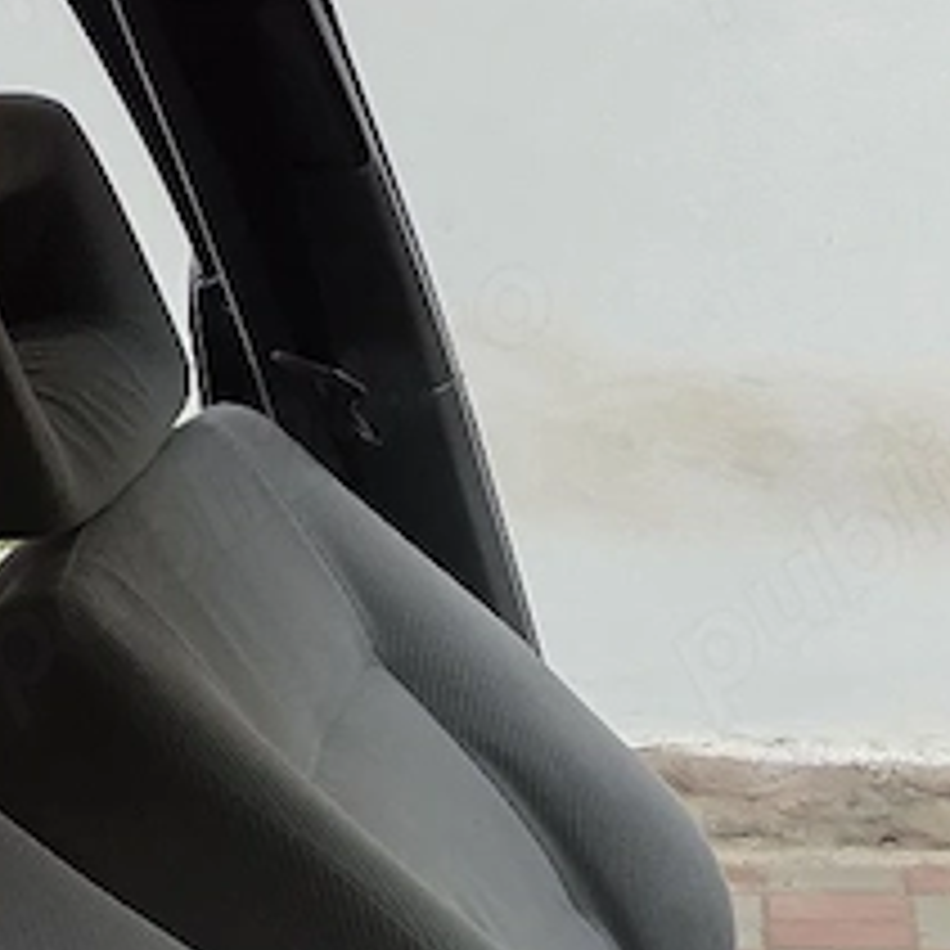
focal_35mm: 77
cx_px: 1139
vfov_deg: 20.3
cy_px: 1288
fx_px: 2391
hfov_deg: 21.0
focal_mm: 5.4
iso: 640
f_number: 1.8
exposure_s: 1/101
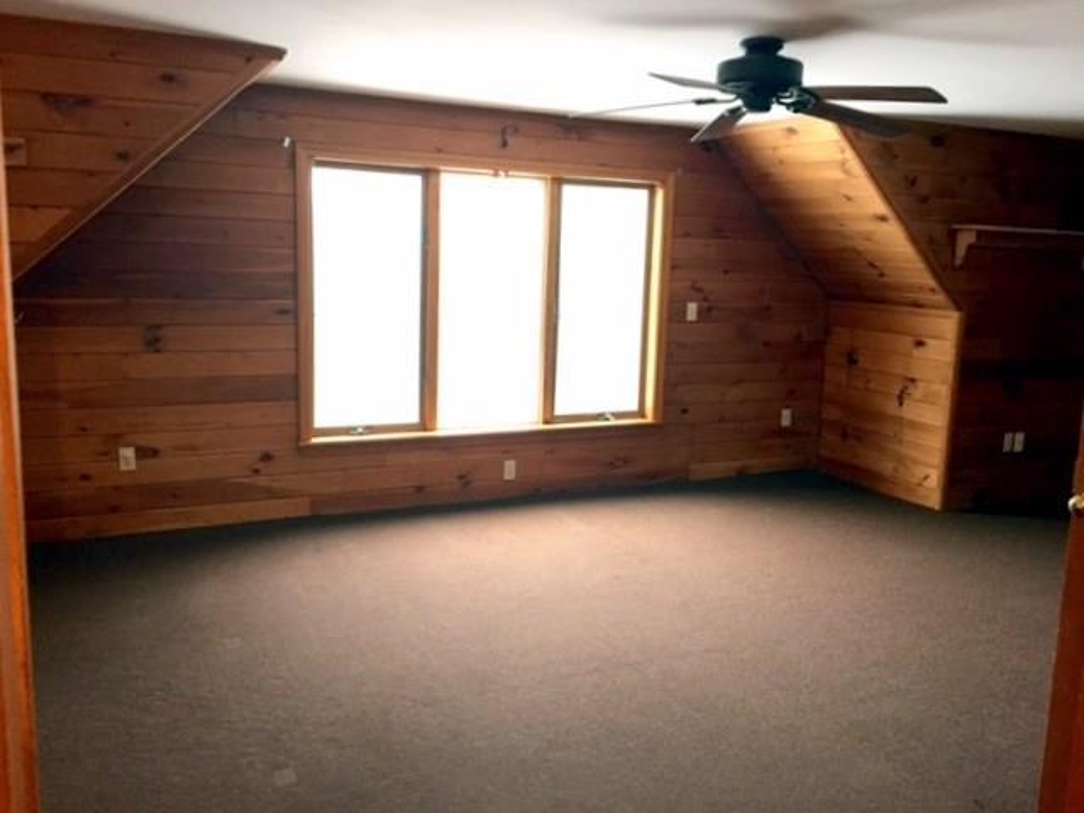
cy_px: 406
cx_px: 542
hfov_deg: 61.7
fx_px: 908
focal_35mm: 29
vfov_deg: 48.2
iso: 160
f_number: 2.2
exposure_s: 1/30
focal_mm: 4.15
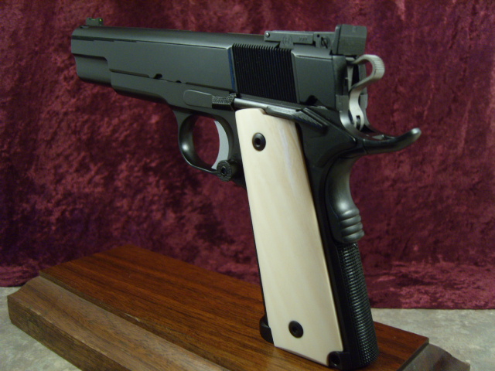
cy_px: 186
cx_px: 248
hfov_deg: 52.6
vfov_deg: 40.7
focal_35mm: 35
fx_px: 500
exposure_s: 1/20
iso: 200
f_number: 2.8
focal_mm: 7.4
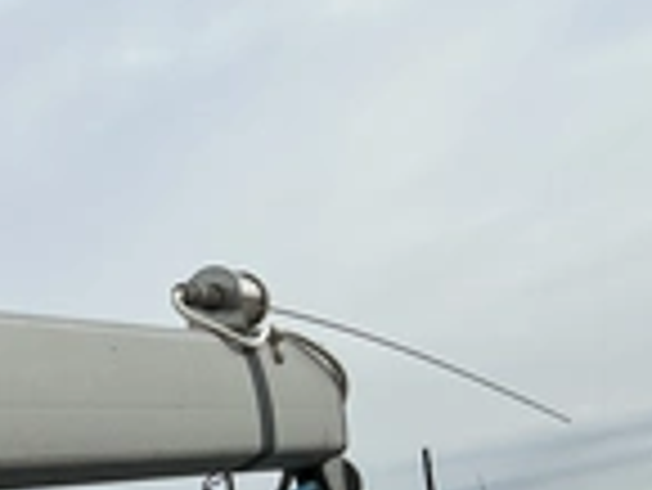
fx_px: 1452
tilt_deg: +10.9
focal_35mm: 77
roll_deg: +10.6
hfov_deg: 22.5
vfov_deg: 18.8
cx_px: -202
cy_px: 450
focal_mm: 3
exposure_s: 1/2320
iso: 25
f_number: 1.8
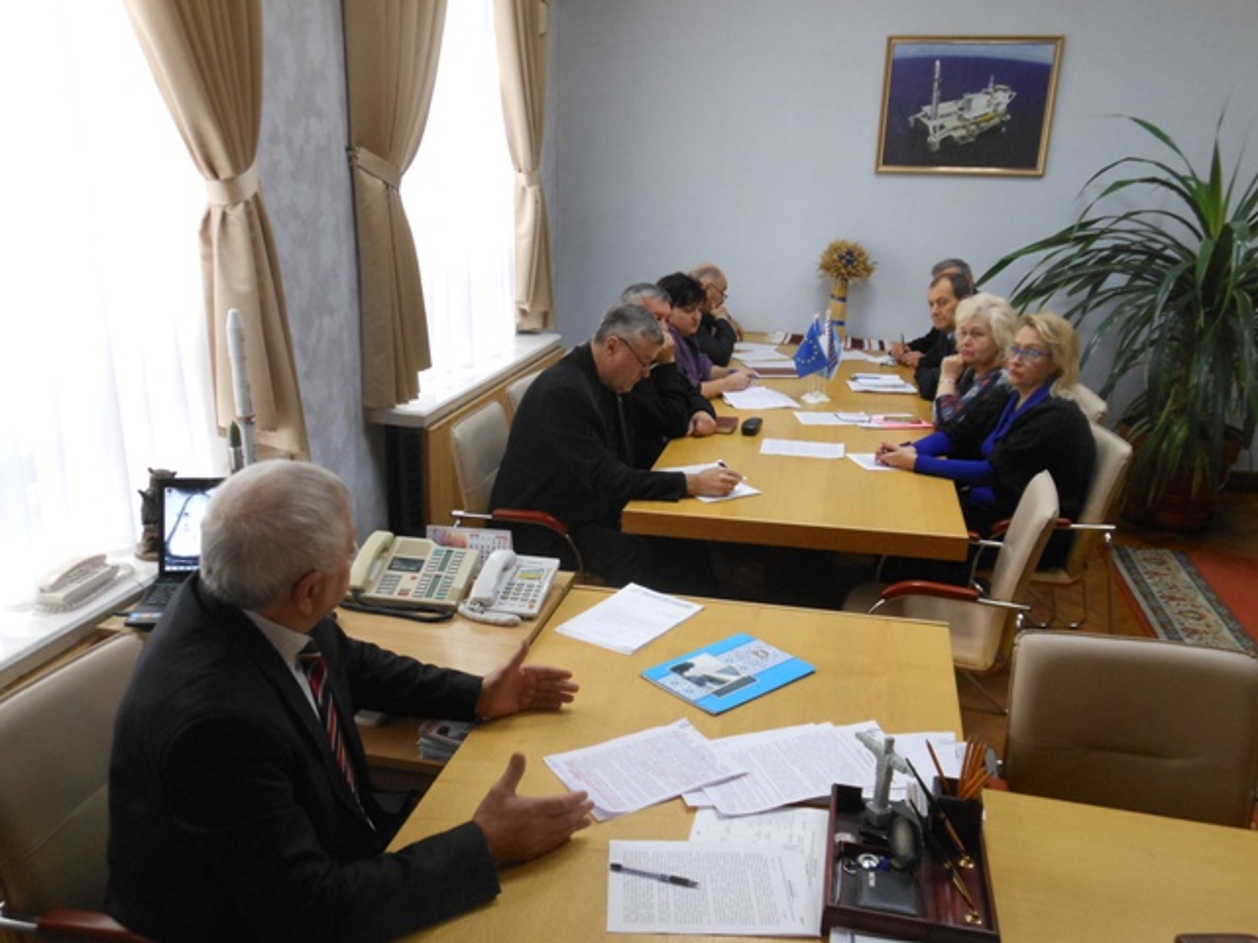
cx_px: 629
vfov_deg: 48.2
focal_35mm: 29
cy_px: 472
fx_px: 1054
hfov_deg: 61.7
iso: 320
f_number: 3.3
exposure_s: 1/30
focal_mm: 5.2
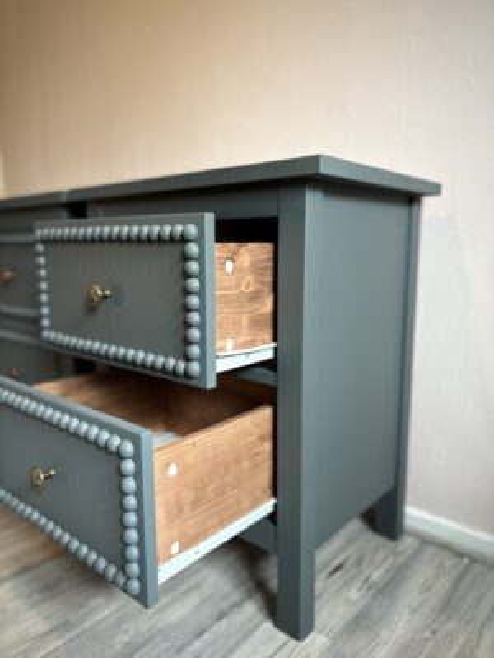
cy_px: 329
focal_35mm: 26
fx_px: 495
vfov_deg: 67.3
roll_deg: -1.0
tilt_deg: -9.8
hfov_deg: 53.1
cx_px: 247
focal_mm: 5.96
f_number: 1.6
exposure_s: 1/50
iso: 160
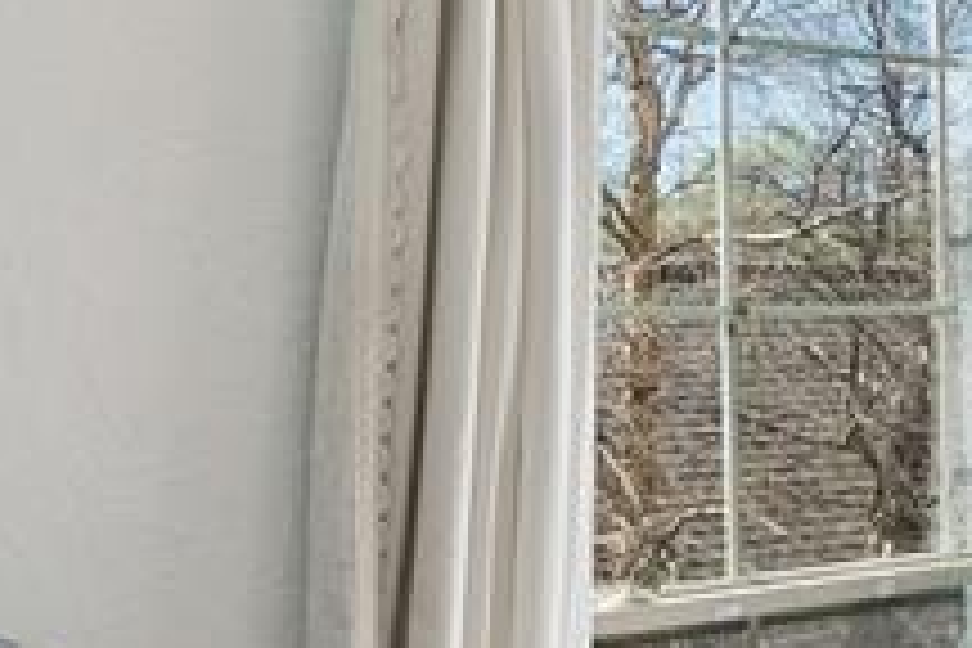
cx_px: 1505
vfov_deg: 19.2
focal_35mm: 71
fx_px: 1917
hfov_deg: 22.6
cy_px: 364
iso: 200
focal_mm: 10
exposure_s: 1/125
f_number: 6.3
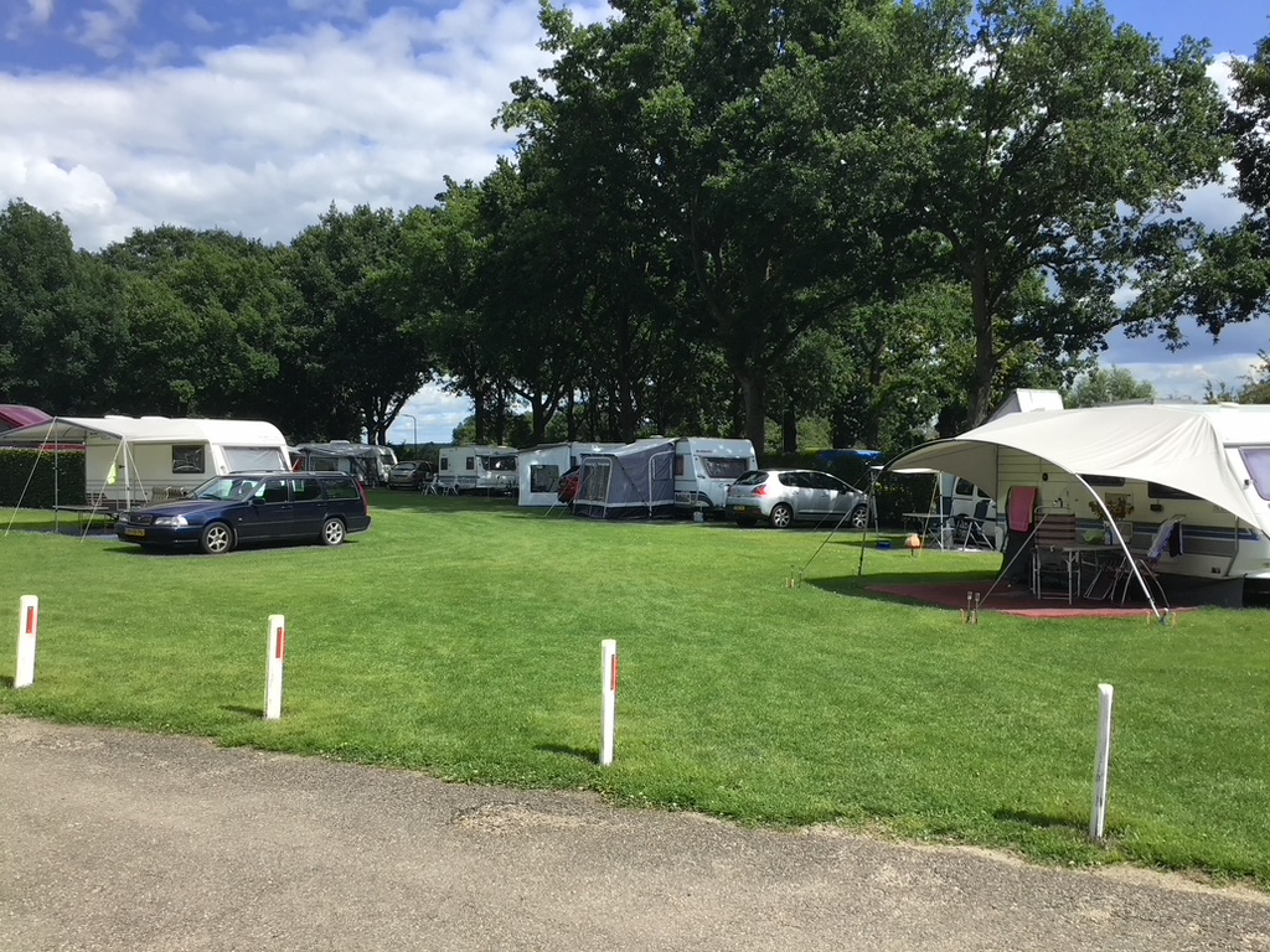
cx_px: 635
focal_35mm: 31
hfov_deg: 58.4
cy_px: 476
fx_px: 1137
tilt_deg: -1.9
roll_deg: +1.4
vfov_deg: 45.4
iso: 25
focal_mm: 3.3
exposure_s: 1/1217
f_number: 2.4
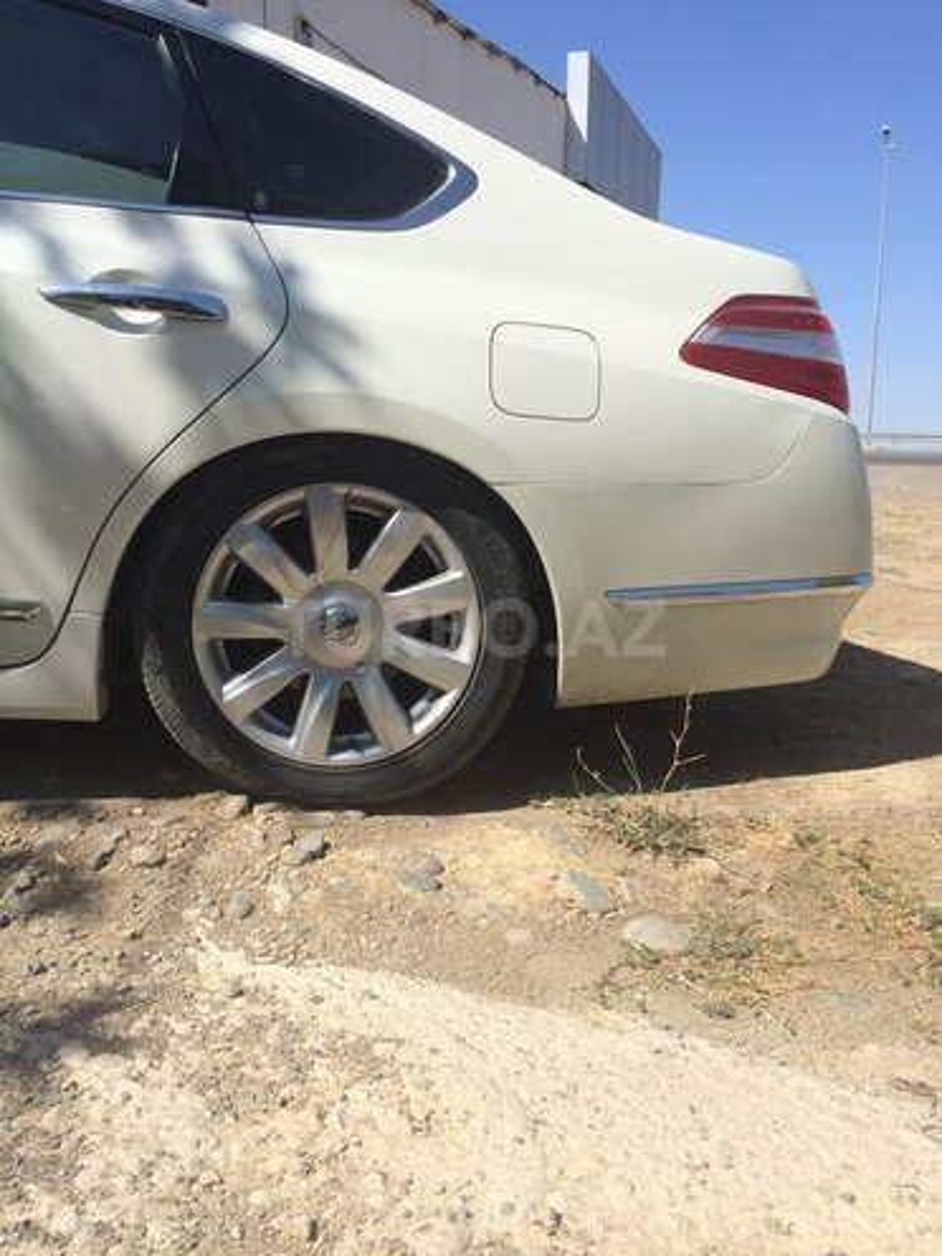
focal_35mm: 29
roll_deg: -0.7
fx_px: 1052
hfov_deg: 48.2
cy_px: 628
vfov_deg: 61.7
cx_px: 471
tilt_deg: -12.2
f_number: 2.2
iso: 32
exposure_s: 1/2283
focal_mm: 4.15
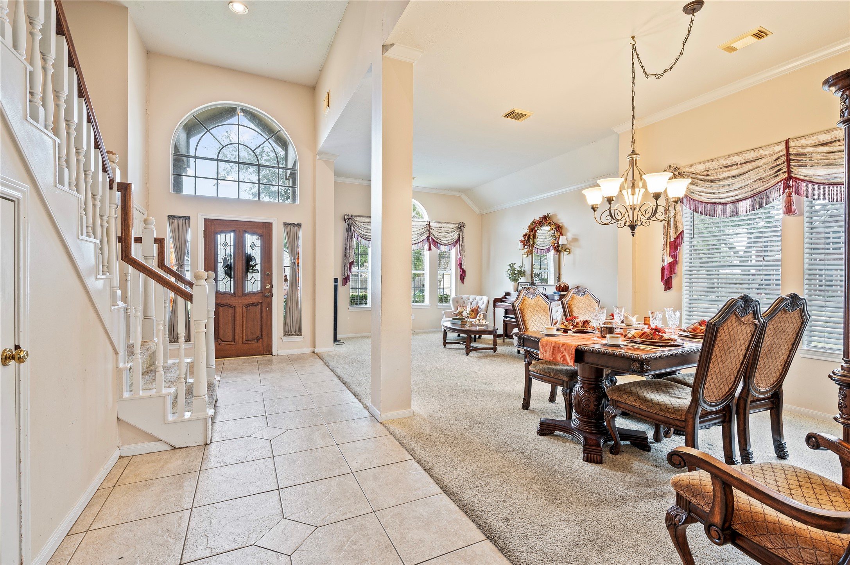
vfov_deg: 73.7
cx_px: 425
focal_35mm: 16
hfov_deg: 96.8
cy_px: 282
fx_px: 377
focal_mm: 16
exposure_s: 1/2.5
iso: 125
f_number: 6.3
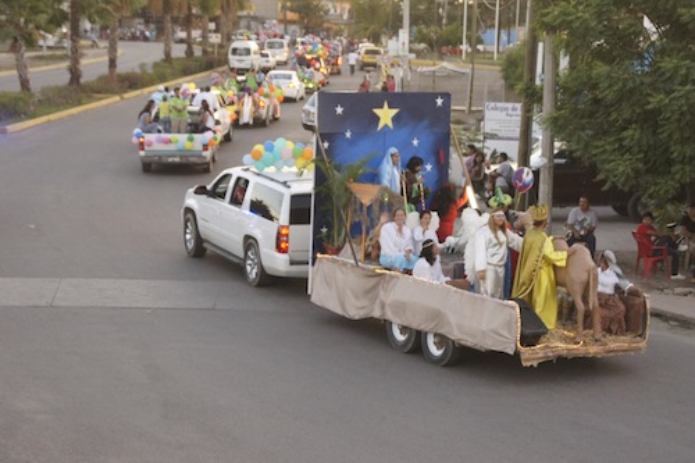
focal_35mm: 82
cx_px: 348
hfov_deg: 24.6
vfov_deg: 16.5
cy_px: 232
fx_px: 1592
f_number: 6.3
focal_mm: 55
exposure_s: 1/125
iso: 1600
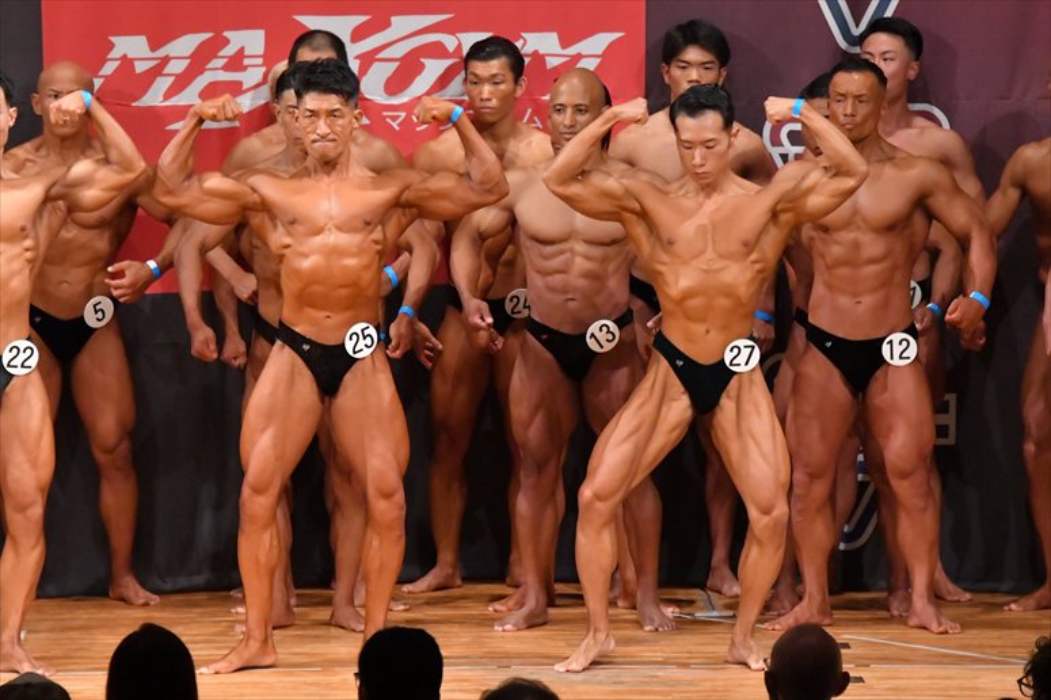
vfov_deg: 4.8
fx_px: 8316
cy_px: 350
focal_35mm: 285
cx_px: 526
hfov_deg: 7.2
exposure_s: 1/400
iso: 11400
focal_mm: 190
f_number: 5.6
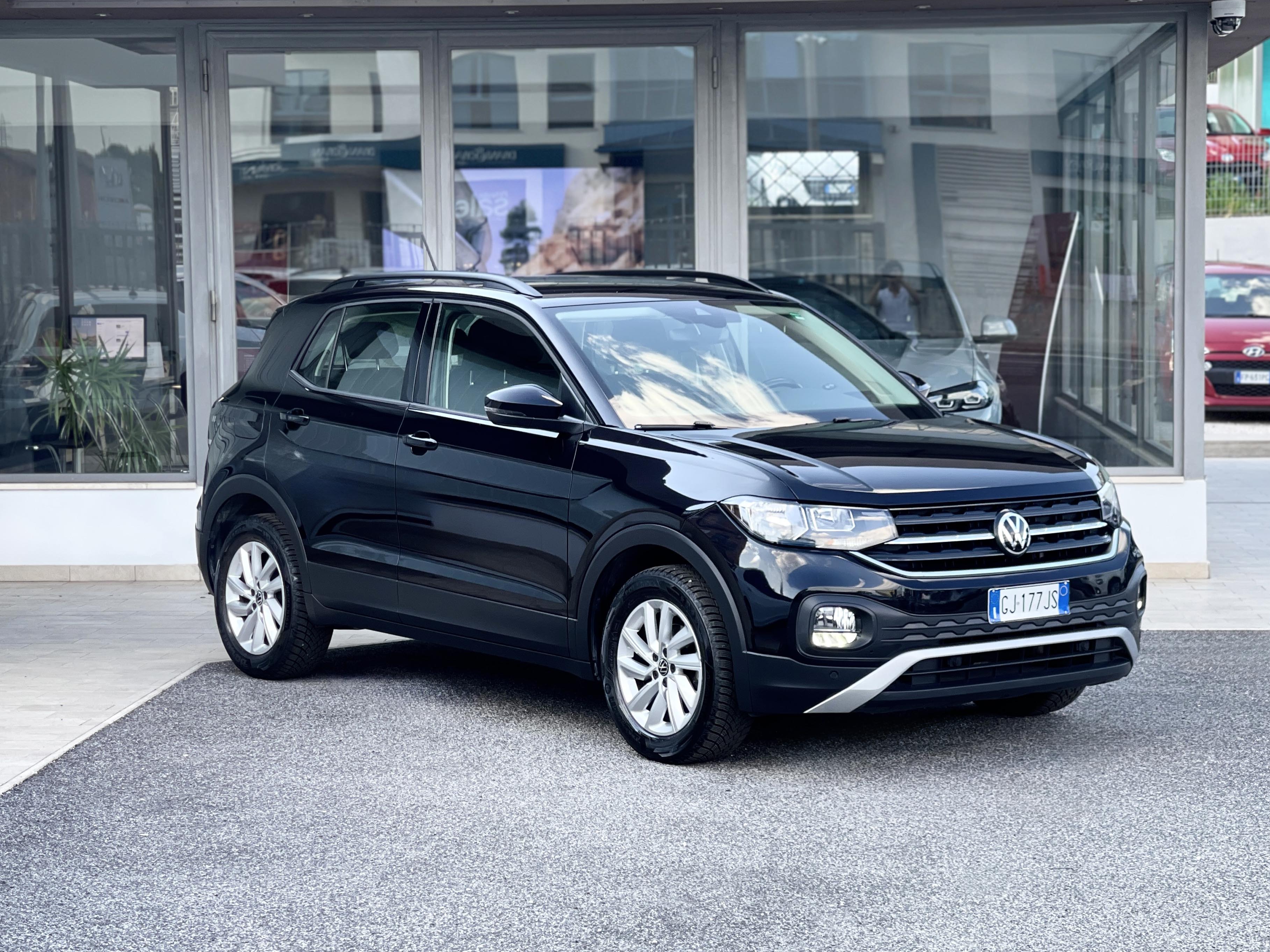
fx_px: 2605
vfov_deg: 20.7
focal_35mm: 71
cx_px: 671
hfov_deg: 27.4
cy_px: 513
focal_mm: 7.5
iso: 32
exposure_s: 1/121
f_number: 2.2
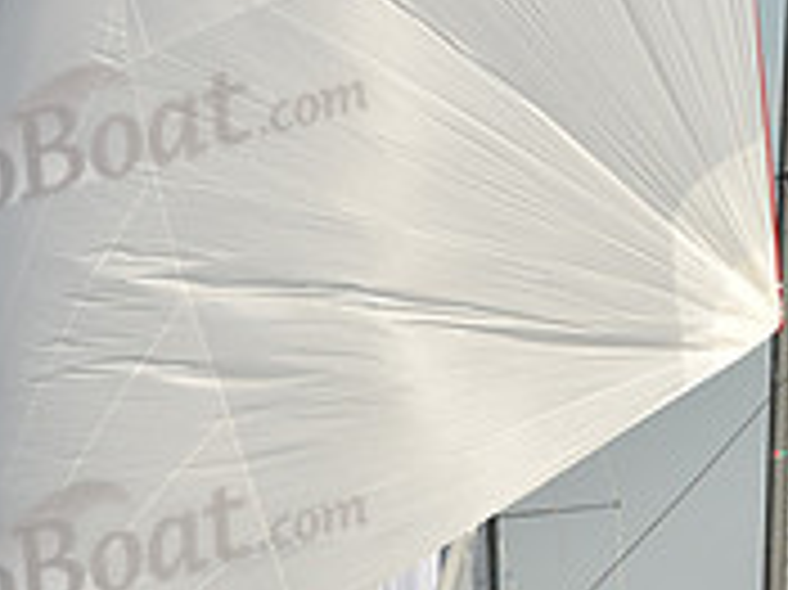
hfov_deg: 3.1
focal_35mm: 638
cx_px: 603
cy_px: 745
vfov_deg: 2.3
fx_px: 14514
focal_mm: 200
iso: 250
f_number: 7.1
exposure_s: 1/1250
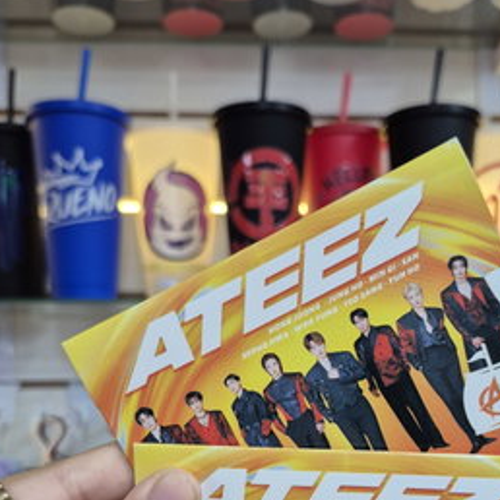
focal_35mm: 42
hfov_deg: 39.8
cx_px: 308
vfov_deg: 38.3
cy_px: 412
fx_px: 686
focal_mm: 5.4
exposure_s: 1/100
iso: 400
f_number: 1.8
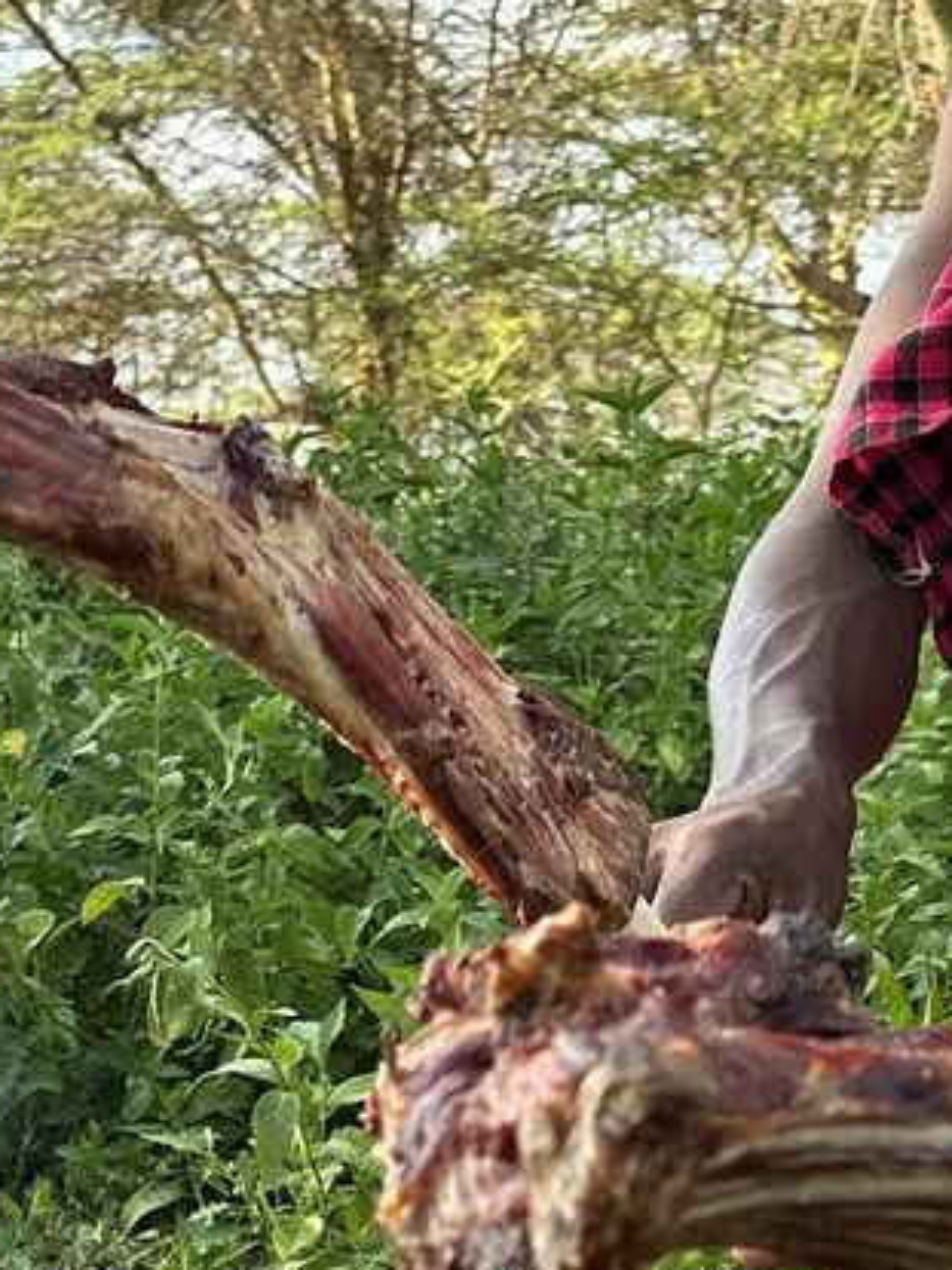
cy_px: 887
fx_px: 2972
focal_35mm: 81
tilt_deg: -5.6
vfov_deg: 24.0
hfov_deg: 18.0
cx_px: 199
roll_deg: -0.9
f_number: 1.78
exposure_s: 1/496
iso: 80
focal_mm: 6.86
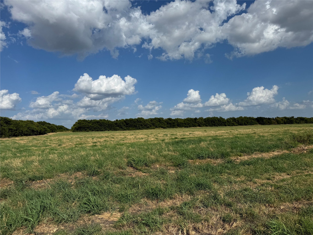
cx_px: 156
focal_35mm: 24
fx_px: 217
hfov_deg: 71.6
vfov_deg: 56.8
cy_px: 118
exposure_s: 1/10417
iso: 80
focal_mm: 6.76
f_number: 1.78
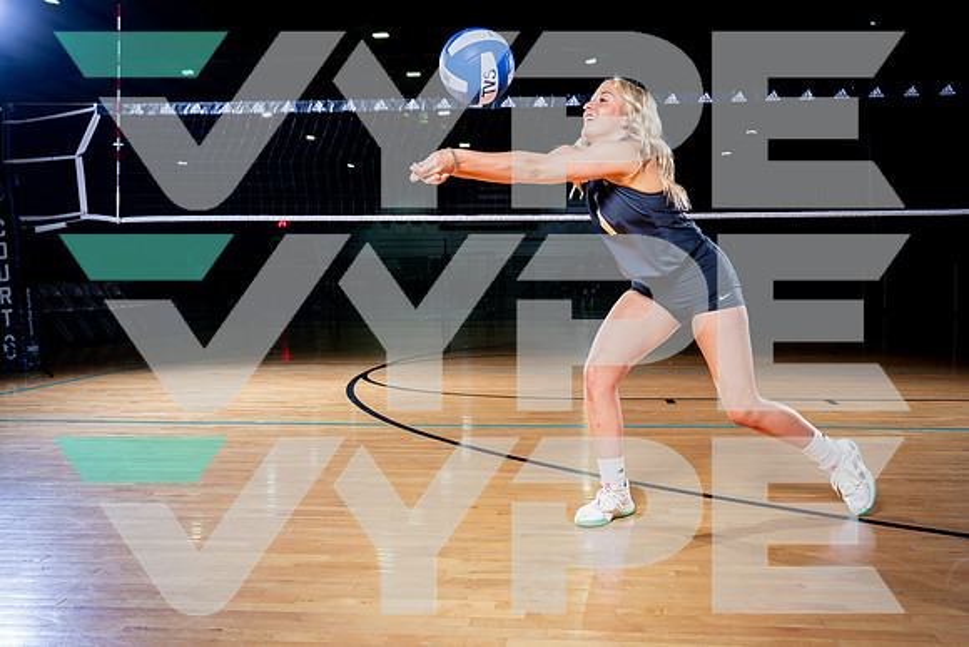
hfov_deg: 52.9
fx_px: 974
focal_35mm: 36
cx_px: 484
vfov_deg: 36.7
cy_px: 324
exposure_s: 1/250
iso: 250
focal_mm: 35
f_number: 5.6
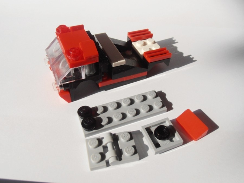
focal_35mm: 37
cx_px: 122
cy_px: 92
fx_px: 261
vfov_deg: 38.7
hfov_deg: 50.1
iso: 80
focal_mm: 6.61
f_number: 3.9
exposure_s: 1/500
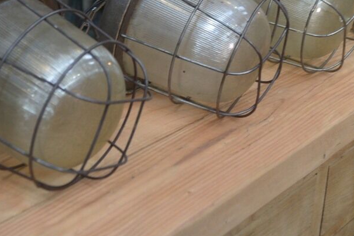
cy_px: 26
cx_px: 145
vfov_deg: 15.7
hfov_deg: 23.6
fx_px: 846
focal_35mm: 86
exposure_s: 1/50
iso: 200
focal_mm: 34
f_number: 3.5
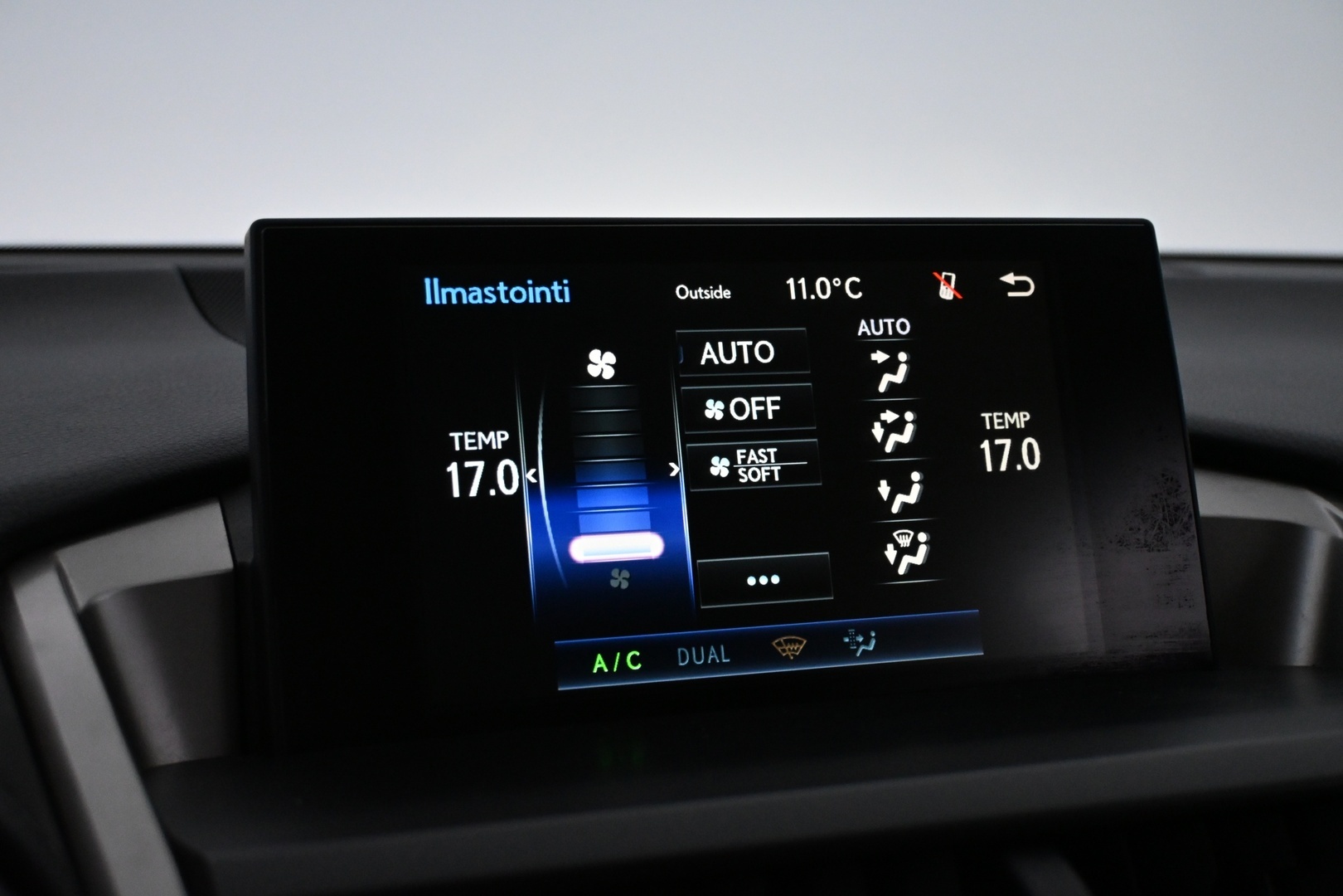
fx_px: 1763
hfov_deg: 41.7
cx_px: 672
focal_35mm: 47
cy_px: 448
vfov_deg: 28.5
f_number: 5
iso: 2800
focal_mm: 31.5
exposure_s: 1/125
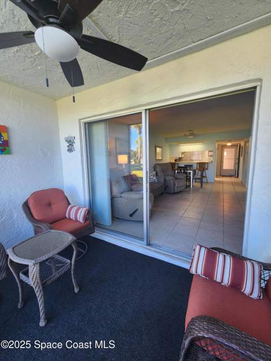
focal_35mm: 13
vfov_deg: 106.2
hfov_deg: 89.9
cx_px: 136
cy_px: 180
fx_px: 136
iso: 80
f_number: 2.2
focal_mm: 2.2
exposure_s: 1/60
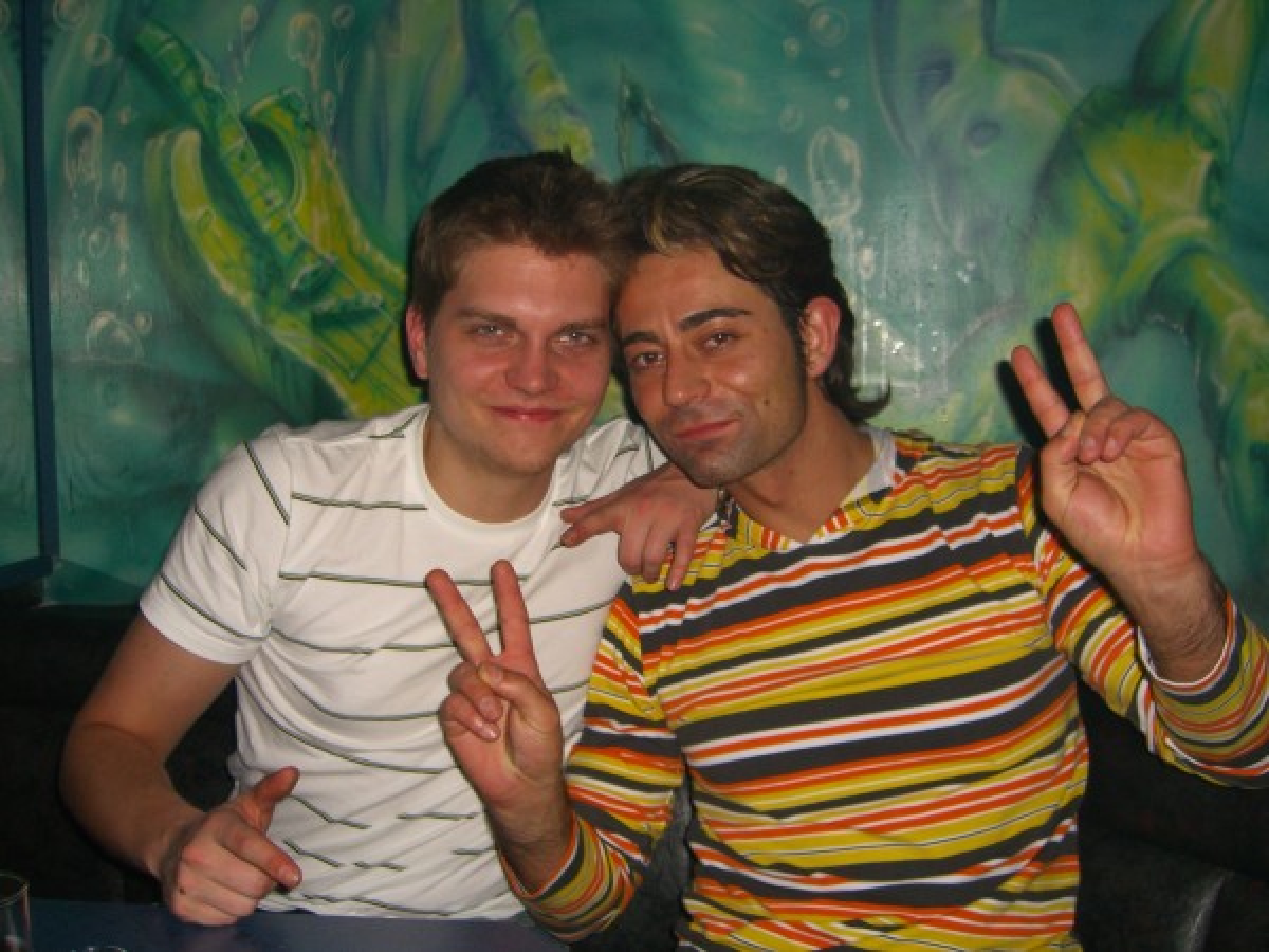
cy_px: 476
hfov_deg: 49.0
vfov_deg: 37.7
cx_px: 634
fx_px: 1393
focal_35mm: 38
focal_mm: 7.9
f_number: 2.8
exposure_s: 1/60
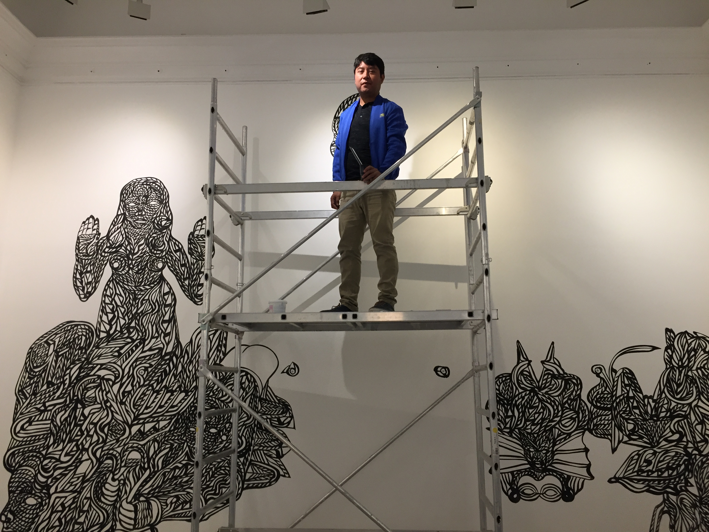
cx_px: 354
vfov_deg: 48.2
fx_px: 594
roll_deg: +0.6
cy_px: 266
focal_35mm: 29
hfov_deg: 61.7
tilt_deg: +10.8
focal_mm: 4.15
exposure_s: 1/33
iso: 64
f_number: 2.2
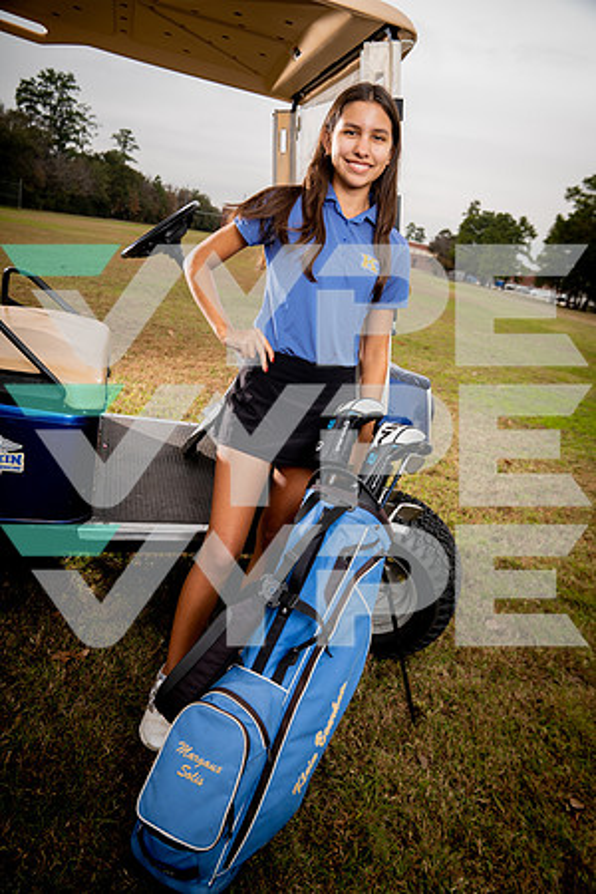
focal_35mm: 24
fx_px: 596
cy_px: 447
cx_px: 298
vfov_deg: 73.7
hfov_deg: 53.1
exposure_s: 1/250
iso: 200
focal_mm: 24
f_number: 4.5
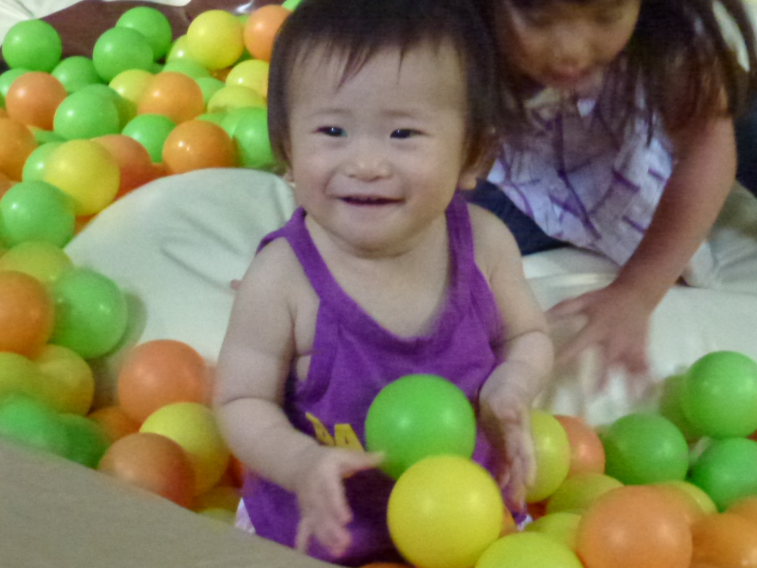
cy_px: 151
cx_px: 363
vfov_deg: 17.1
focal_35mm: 86
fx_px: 1881
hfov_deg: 22.8
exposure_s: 1/100
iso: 1600
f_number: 4.3
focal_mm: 9.4
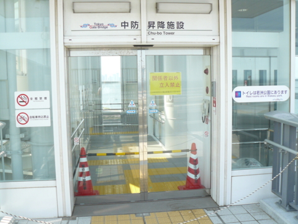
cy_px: 112
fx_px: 310
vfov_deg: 39.7
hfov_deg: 51.4
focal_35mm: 36
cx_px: 149
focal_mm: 6
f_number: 4
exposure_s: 1/200
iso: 100
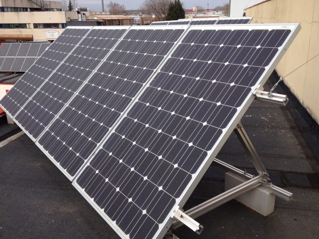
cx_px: 160
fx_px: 323
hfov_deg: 52.6
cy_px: 120
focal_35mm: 35
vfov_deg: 40.7
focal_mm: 4.28
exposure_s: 1/1381
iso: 50
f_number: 2.4
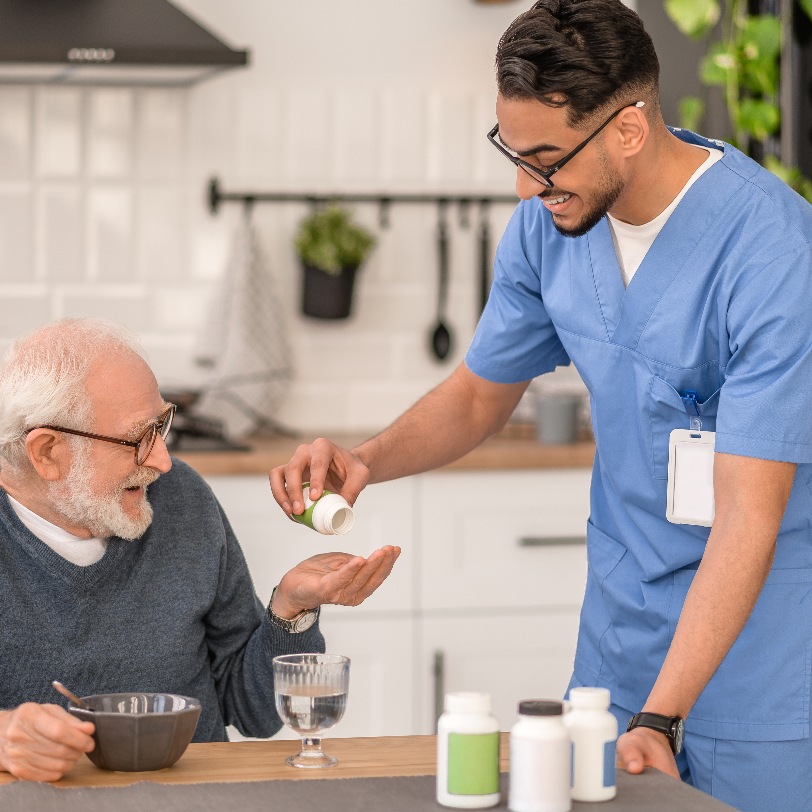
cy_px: 406
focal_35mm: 109
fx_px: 2893
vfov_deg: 16.0
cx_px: 376
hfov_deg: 16.0
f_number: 2.2
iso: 100
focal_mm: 85
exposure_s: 1/400
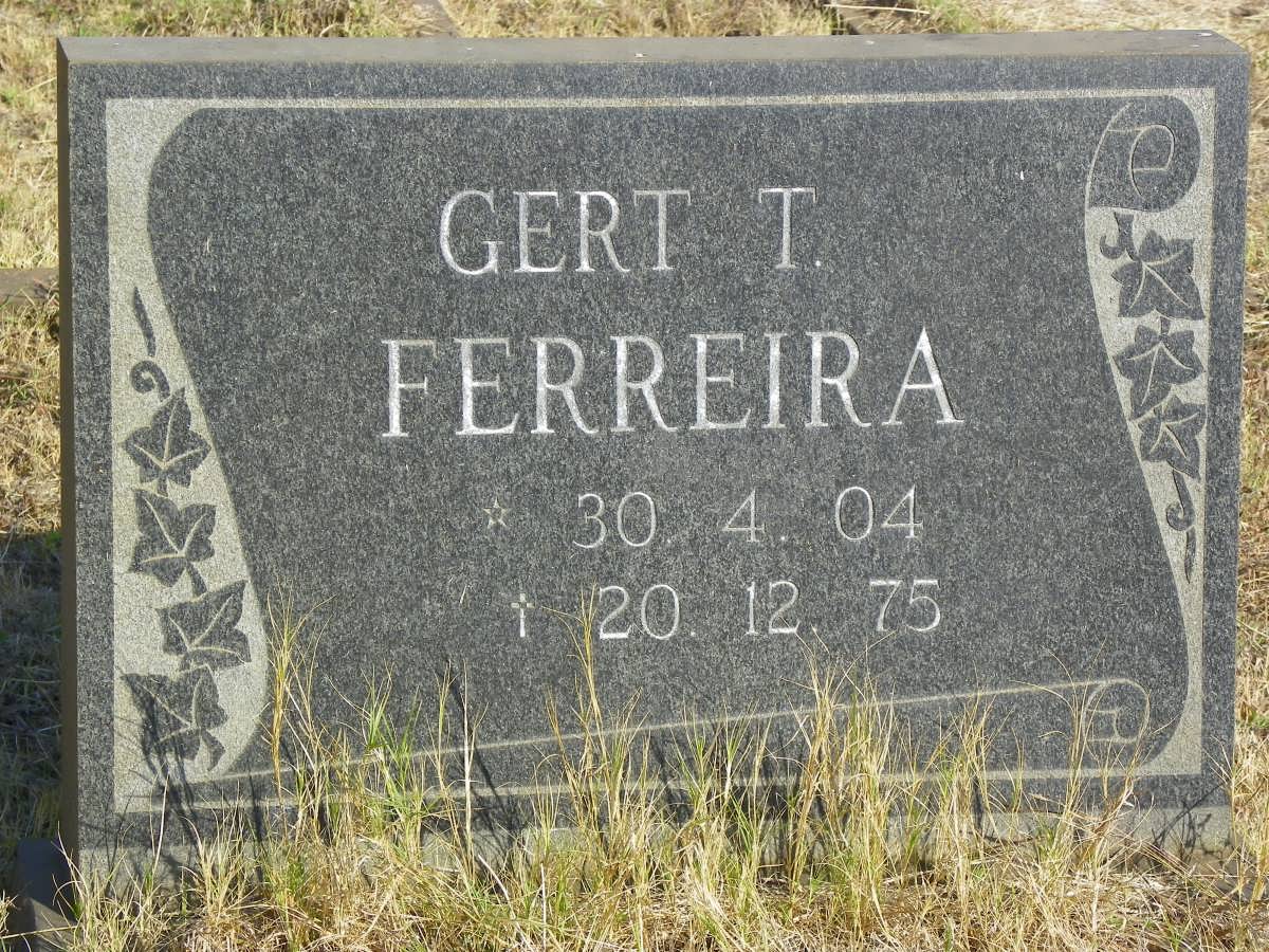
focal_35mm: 133
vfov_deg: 11.1
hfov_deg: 14.8
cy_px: 476
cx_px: 634
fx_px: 4876
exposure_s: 1/200
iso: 64
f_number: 5
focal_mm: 23.6
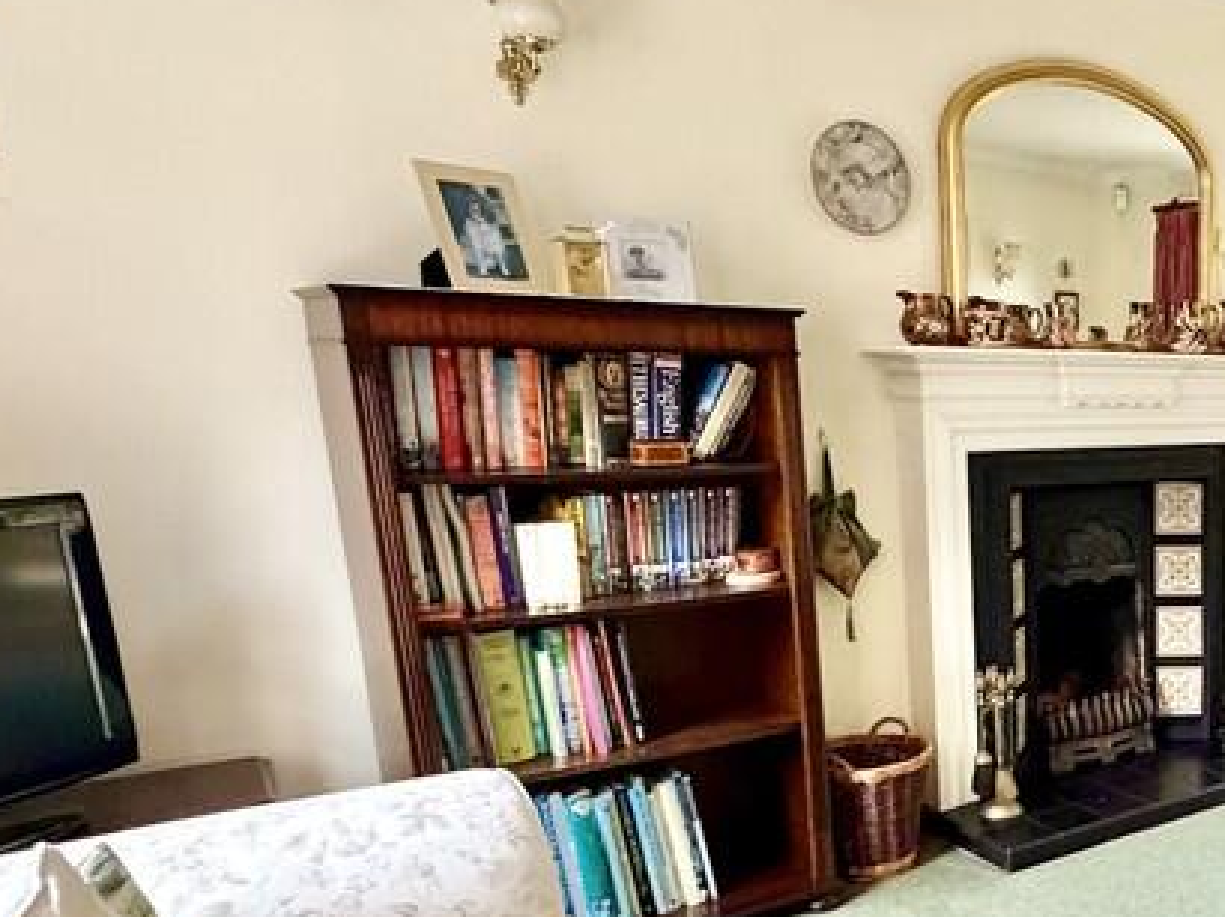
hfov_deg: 42.9
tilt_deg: -13.4
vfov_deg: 39.7
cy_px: 675
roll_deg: -1.4
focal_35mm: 35
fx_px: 1238
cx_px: 1303
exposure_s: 1/60
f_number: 2.2
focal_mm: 2.22
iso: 640
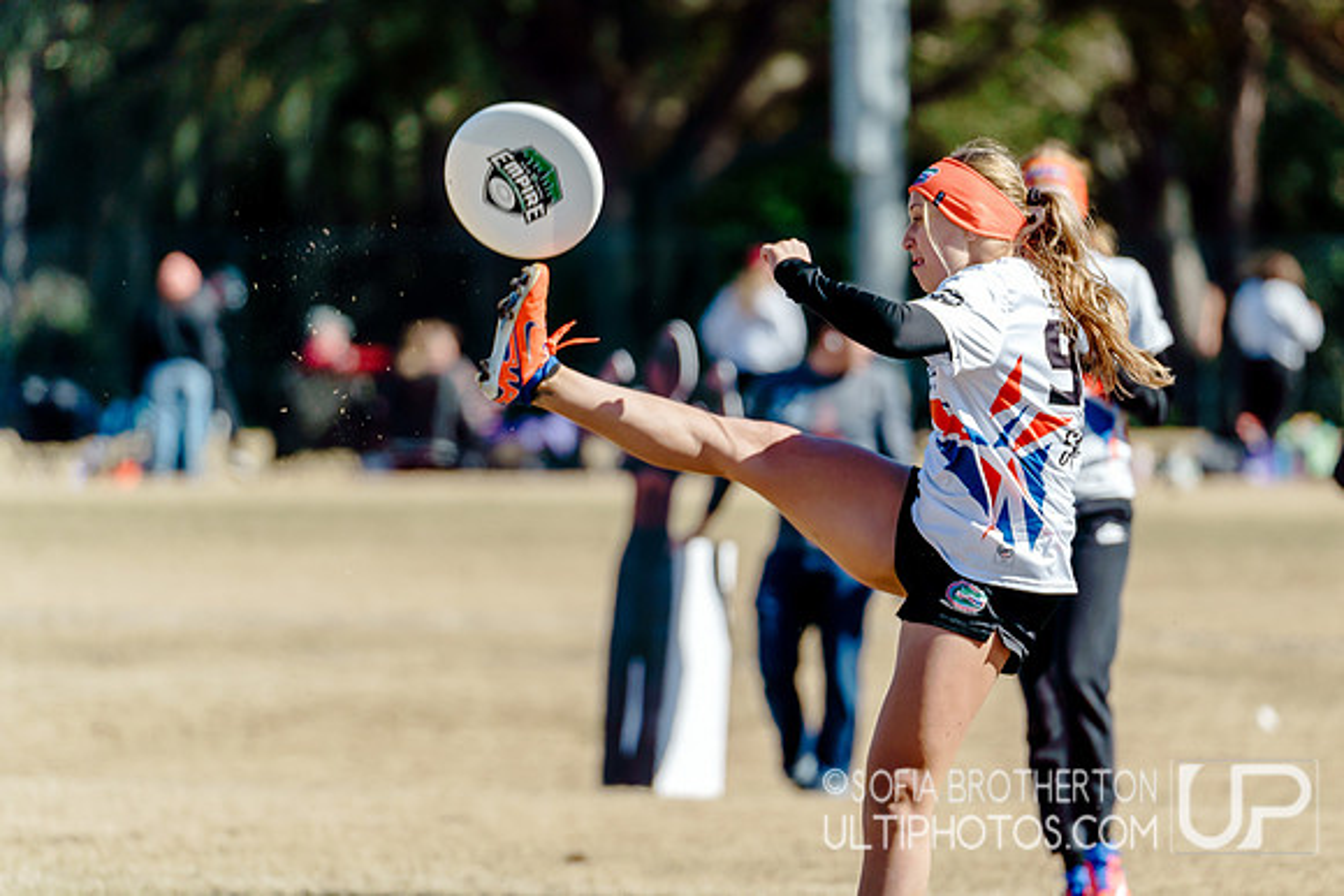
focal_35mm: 417
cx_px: 799
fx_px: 15585
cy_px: 452
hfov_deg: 4.9
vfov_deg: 3.3
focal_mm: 351
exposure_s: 1/1250
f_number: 5.6
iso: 160
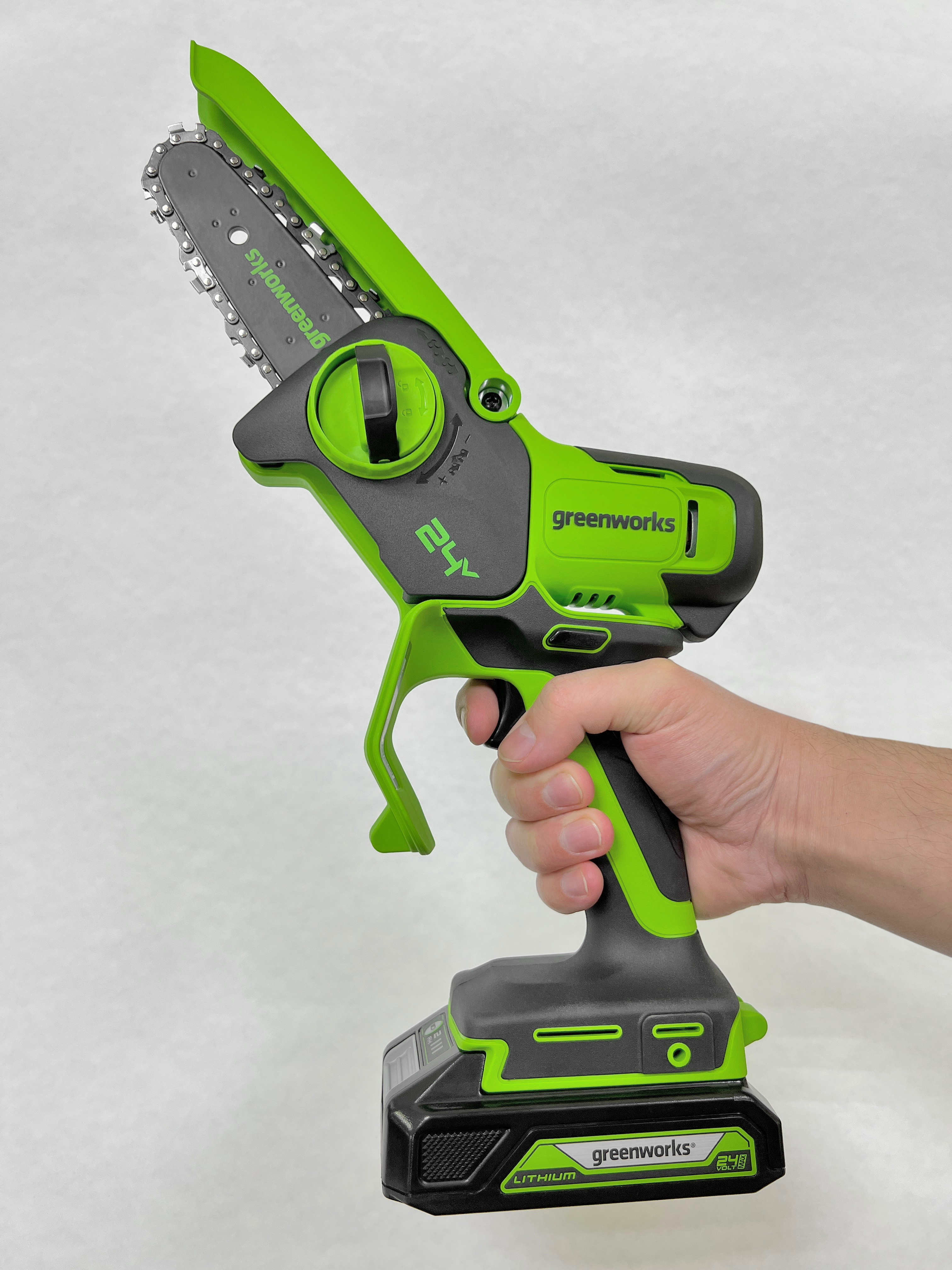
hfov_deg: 53.1
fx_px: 953
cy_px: 635
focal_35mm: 26
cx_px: 476
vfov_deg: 67.3
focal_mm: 5.7
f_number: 1.5
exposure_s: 1/100
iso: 40
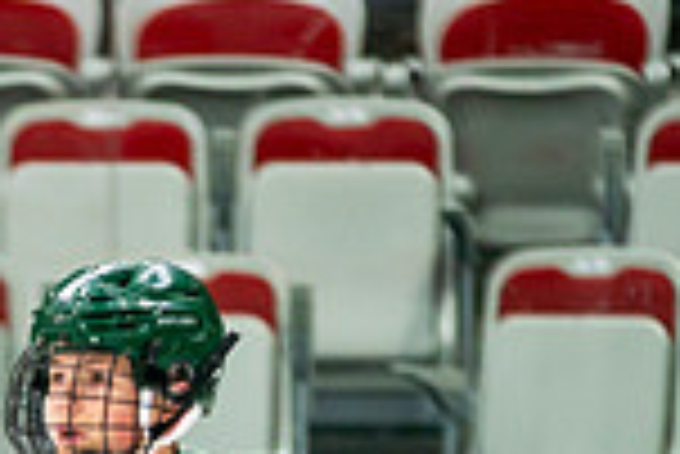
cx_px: 27
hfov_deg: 2.4
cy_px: 782
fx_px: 16184
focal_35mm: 856
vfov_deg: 1.6
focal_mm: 200
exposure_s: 1/640
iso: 640
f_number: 3.2
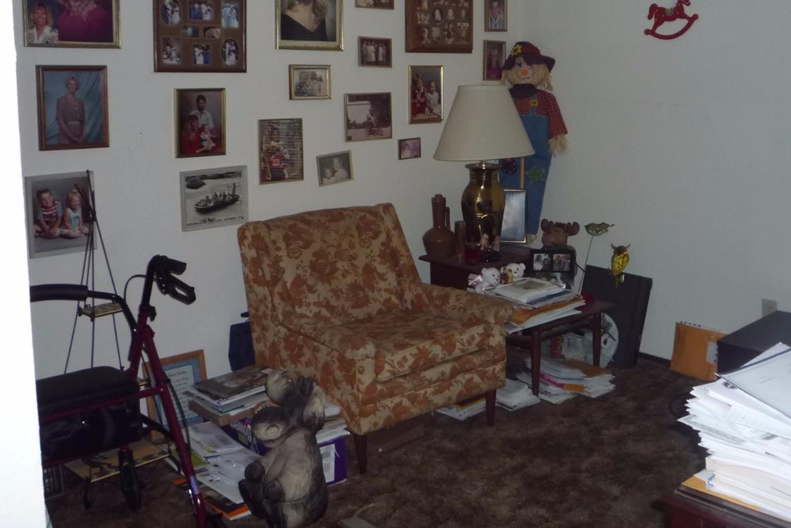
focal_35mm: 42
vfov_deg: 31.6
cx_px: 474
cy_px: 168
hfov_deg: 46.1
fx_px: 923
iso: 200
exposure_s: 1/30
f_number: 3.3
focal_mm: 5.2
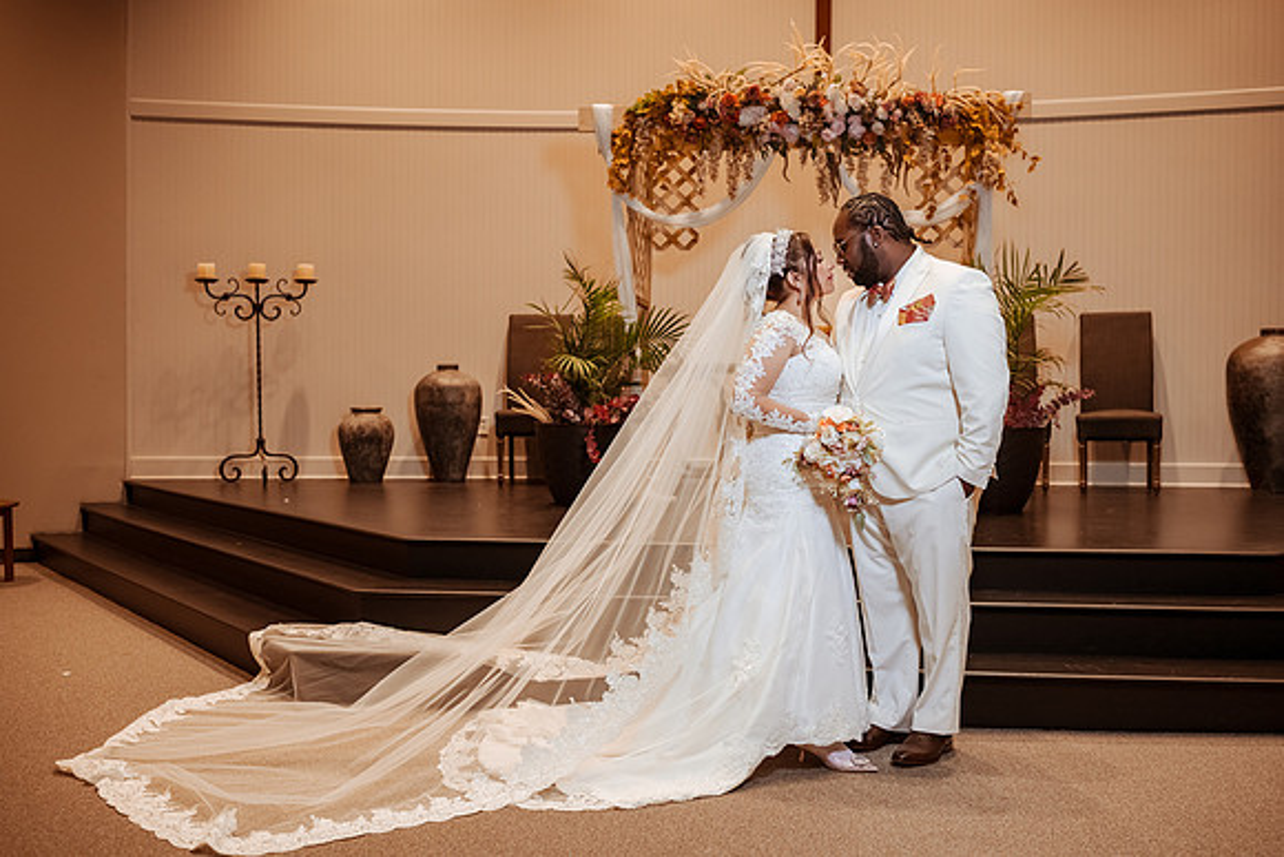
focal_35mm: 35
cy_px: 428
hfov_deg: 54.4
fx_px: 1249
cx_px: 642
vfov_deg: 37.9
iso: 1600
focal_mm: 35
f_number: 2.8
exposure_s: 1/640
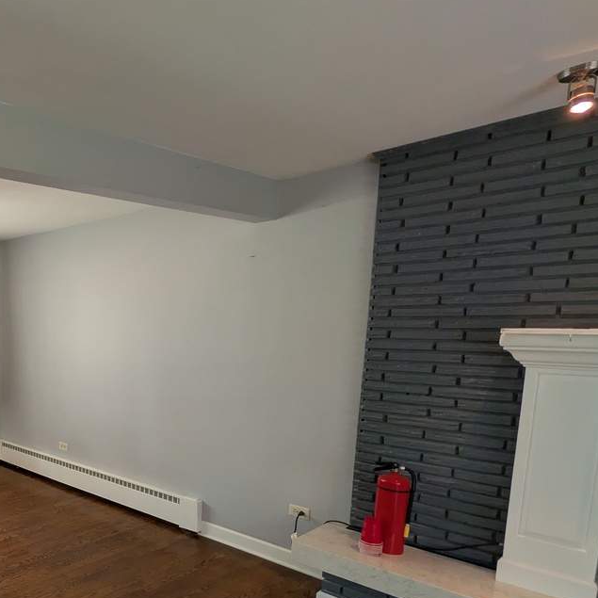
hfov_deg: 51.0
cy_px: 396
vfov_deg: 63.5
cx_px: -12
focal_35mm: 24
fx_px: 469
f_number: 1.7
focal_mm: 2.02
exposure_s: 1/120
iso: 68
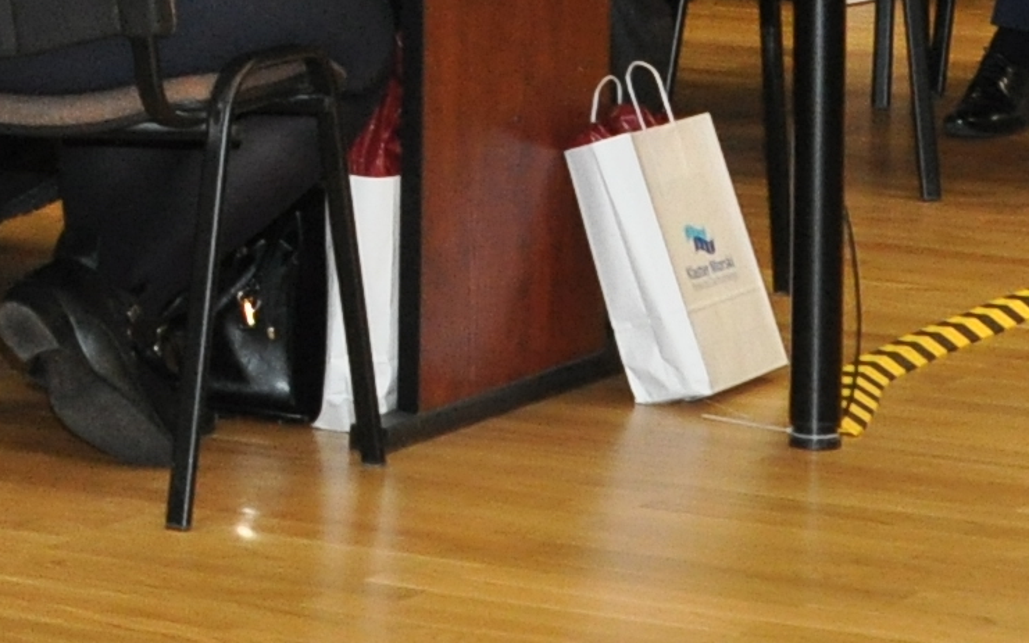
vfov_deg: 6.1
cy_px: -390
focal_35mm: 212
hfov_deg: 9.5
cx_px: -735
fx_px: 5945
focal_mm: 24
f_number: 5.6
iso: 800
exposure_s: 1/60
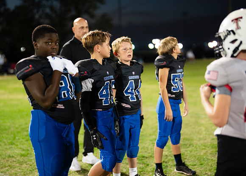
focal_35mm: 65
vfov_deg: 22.0
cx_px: 119
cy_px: 89
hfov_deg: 30.4
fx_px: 453
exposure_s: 1/500
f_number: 1.2
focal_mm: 50
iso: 1600
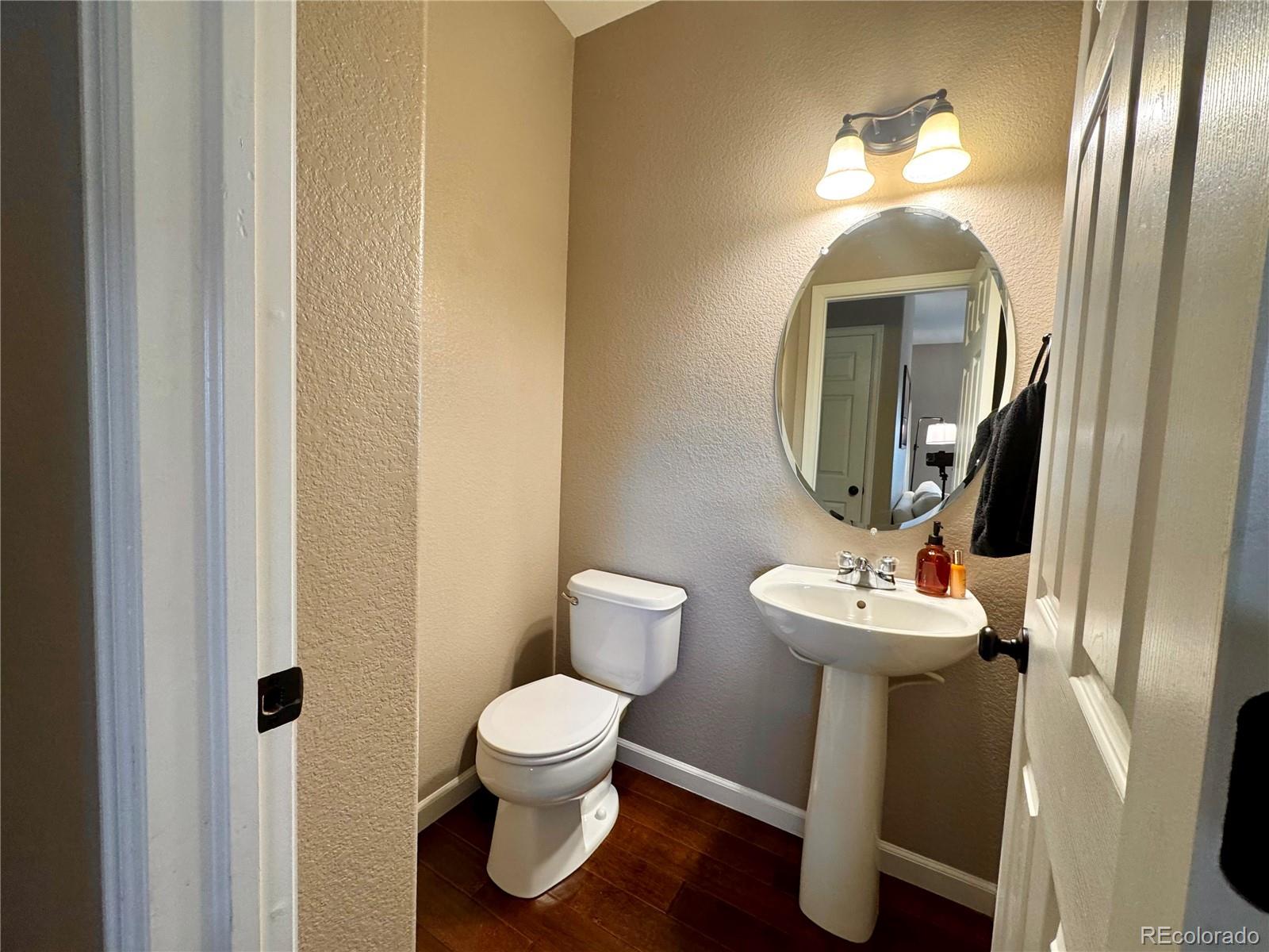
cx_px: 634
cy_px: 476
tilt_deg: -2.7
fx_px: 513
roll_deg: -2.4
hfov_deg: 102.1
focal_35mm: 14
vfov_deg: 85.7
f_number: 2.2
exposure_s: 1/60
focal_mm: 2.22
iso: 250
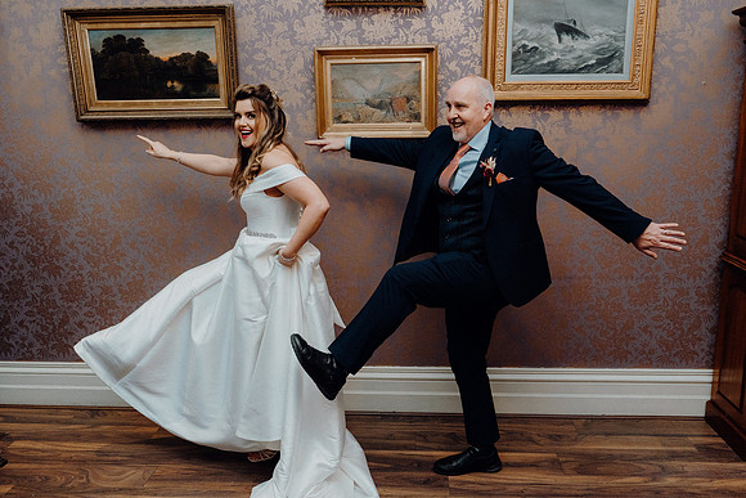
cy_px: 249
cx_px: 373
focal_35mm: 30
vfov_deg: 43.6
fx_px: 622
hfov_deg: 61.9
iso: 2500
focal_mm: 30
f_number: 5
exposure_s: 1/160
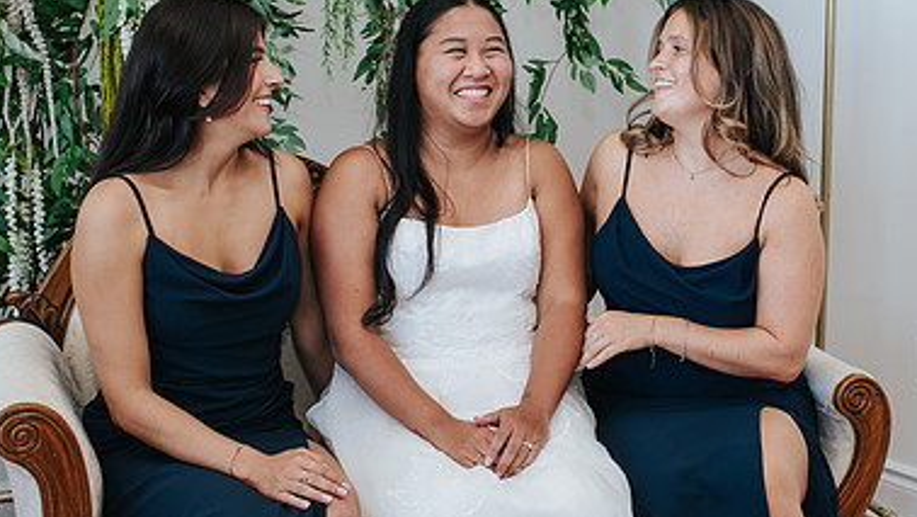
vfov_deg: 18.3
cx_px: 552
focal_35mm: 66
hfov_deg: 31.8
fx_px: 1605
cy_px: 191
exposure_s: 1/200
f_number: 3.5
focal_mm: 35
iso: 800
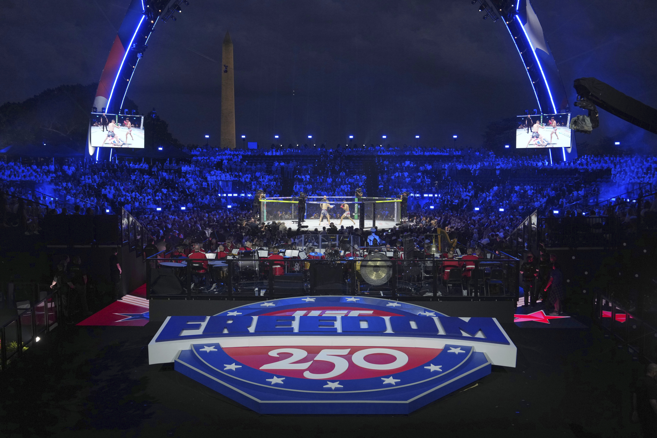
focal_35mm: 42
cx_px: 328
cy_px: 219
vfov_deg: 31.9
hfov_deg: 46.4
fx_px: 766
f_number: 2.8
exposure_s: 1/320
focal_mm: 42
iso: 1250
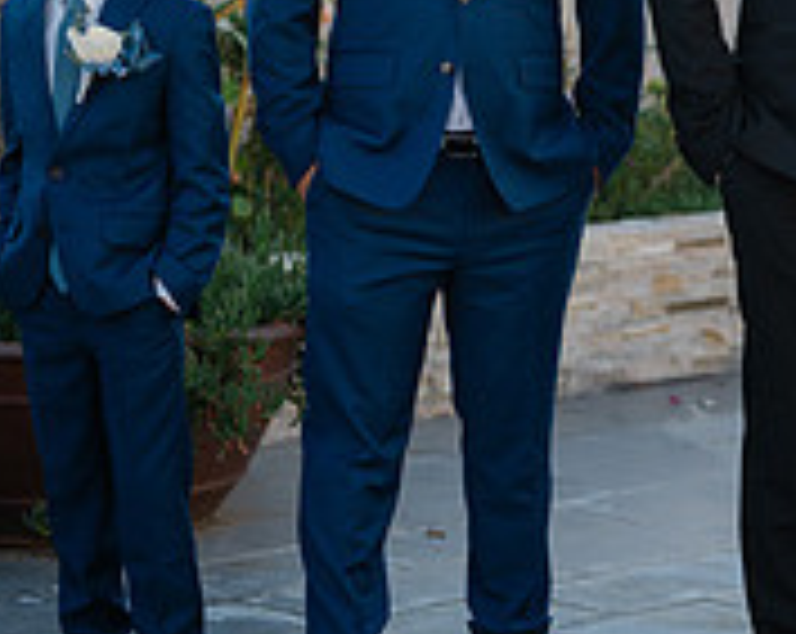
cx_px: 859
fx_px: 3622
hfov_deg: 12.3
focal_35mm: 154
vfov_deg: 10.0
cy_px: 137
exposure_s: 1/1000
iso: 64
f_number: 1.8
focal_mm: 50
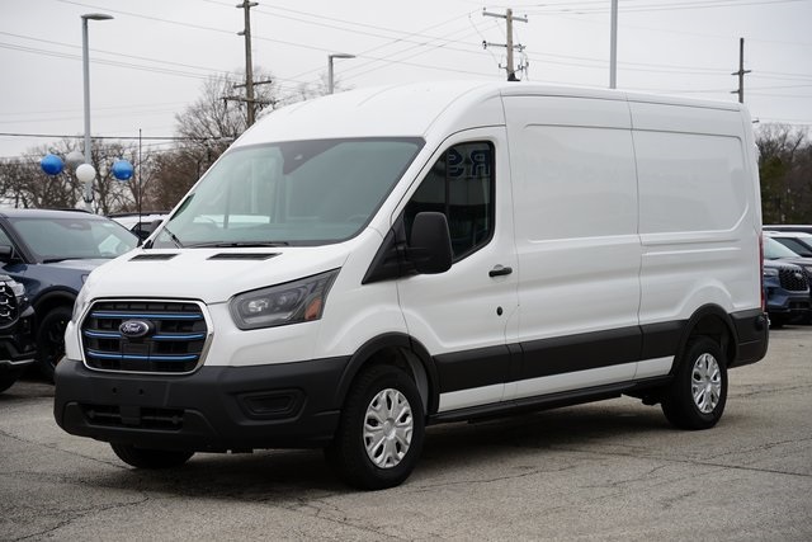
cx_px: 406
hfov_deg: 30.1
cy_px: 271
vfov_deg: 20.3
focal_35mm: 67
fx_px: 1511
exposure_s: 1/80
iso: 100
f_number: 6.3
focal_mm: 67
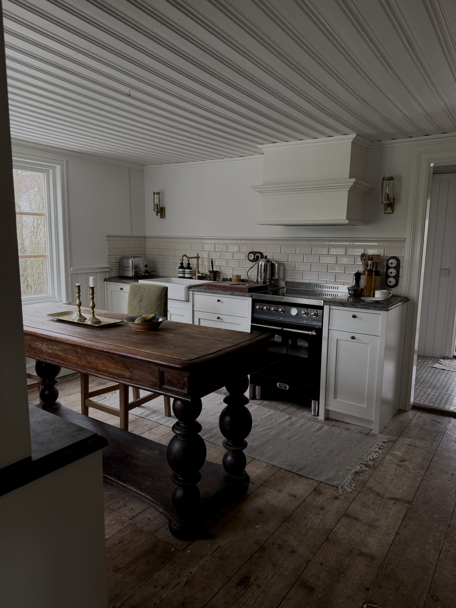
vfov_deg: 71.6
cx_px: 228
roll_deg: -1.6
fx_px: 422
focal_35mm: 24
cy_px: 304
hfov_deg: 56.8
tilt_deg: -9.4
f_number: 1.78
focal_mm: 6.76
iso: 125
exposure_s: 1/50
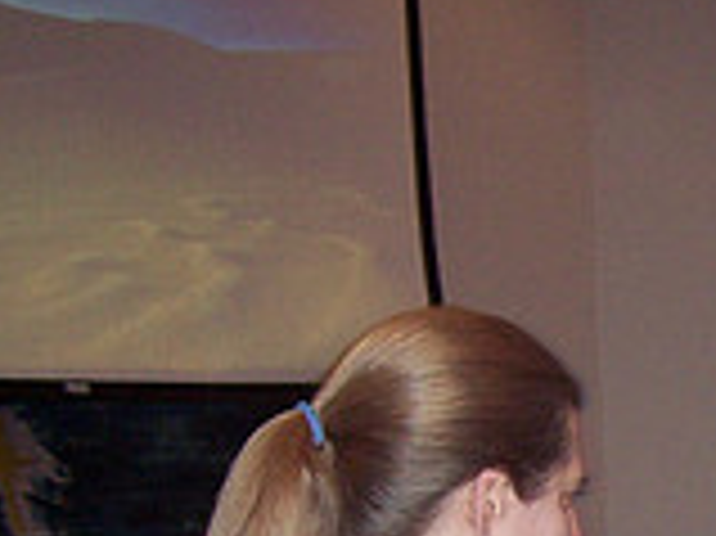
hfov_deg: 12.8
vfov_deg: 10.0
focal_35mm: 142
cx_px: 1229
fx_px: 2935
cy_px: 917
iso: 140
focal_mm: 8
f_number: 2.8
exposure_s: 1/60
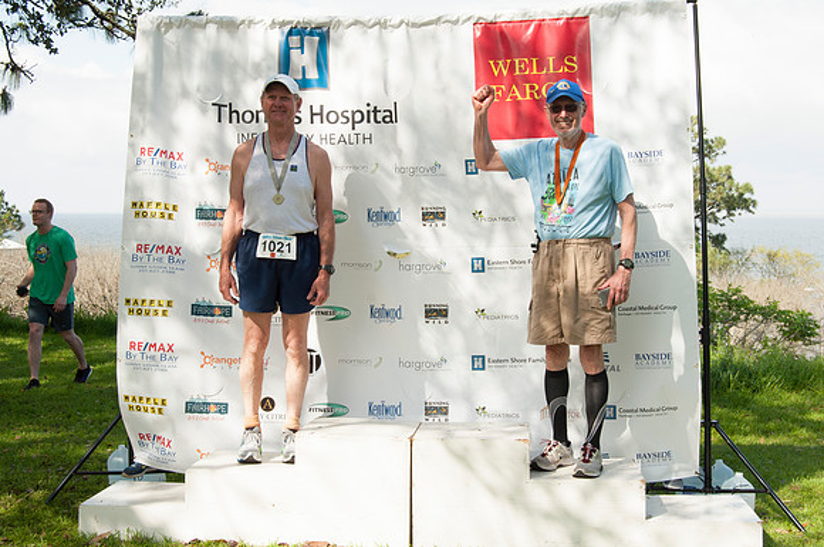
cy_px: 274
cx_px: 412
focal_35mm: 48
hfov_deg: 41.2
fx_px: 1097
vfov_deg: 28.0
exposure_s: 1/320
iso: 250
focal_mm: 32
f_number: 9
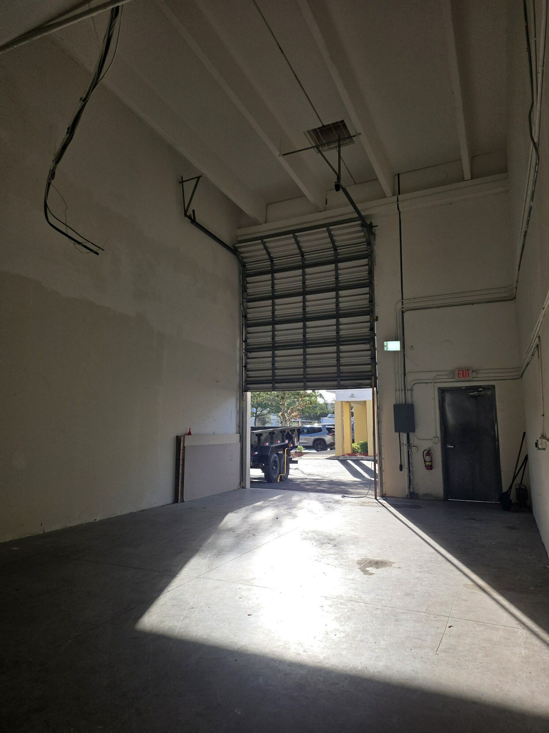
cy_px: 366
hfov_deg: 58.9
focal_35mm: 23
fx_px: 486
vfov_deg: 73.9
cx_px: 274
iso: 80
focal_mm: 6.25
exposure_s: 1/4539
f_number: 1.7
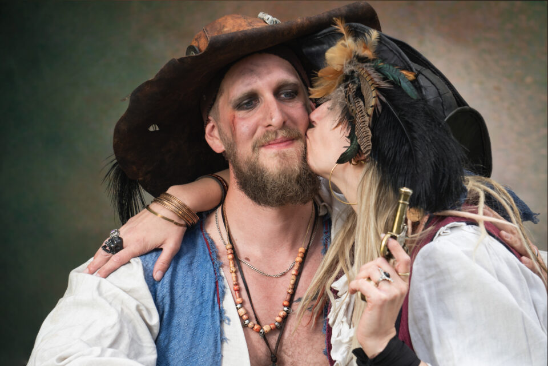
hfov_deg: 18.8
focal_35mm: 109
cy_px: 183
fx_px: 1659
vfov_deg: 12.6
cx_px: 274
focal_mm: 73
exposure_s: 1/200
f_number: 5.6
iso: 100
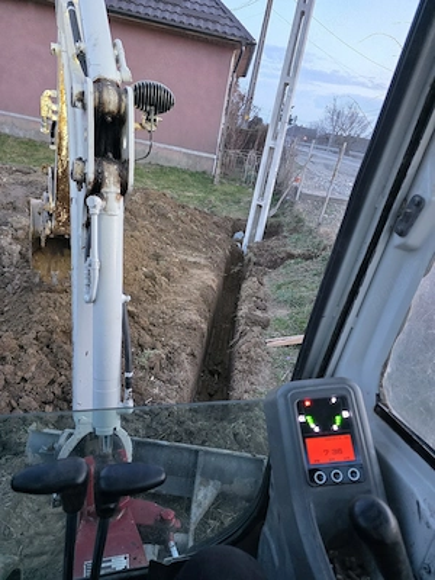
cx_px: 218
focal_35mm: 23
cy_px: 290
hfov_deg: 58.9
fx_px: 385
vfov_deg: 73.9
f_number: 1.7
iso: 1250
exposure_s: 1/101
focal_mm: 6.3
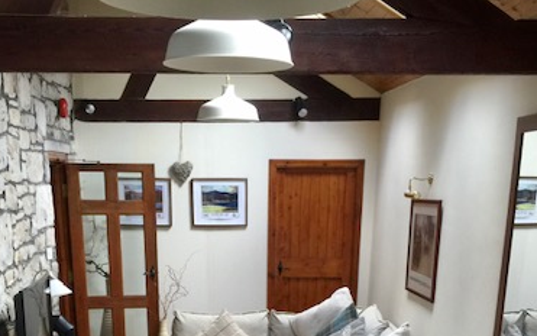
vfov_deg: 21.5
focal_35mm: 53
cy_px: 462
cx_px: 242
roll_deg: +0.3
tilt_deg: -19.0
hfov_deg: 38.1
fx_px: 776
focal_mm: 4.15
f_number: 2.2
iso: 50
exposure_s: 1/33
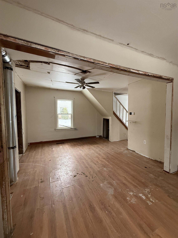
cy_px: 119
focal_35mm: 14
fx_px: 96
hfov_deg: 85.7
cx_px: 89
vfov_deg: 102.1
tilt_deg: -1.5
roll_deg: -0.3
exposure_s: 1/60
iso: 500
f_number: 2.2
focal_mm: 2.22
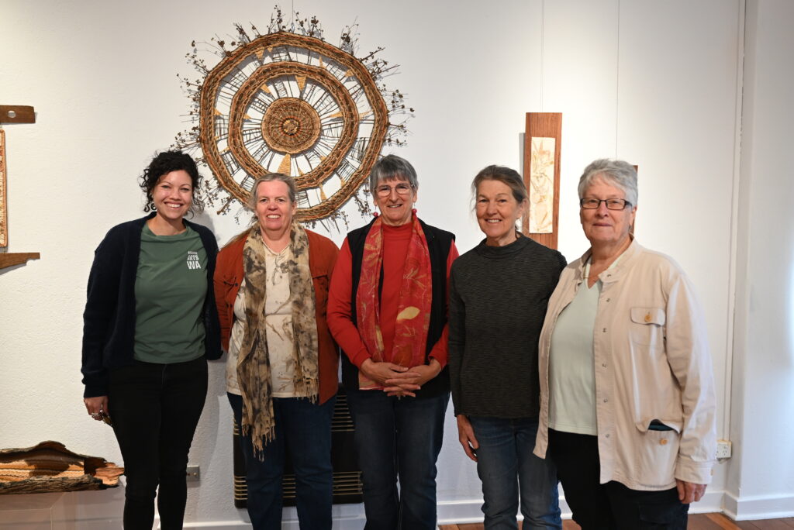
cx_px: 397
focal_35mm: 35
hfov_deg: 54.4
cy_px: 265
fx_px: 772
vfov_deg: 37.9
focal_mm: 35
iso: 450
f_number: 2.8
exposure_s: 1/125
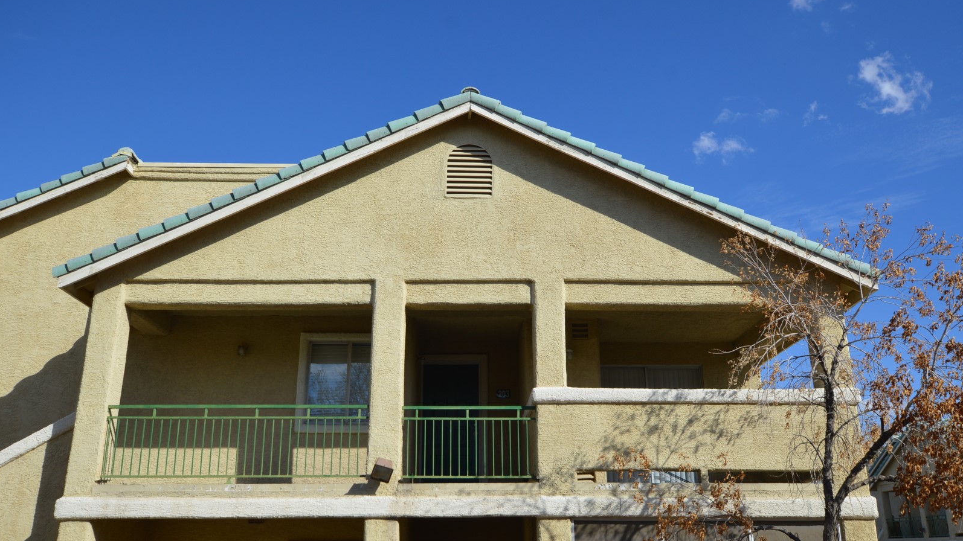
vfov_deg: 36.6
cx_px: 475
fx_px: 817
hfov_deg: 61.0
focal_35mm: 32
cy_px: 307
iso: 100
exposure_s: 1/320
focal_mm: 20
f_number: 9
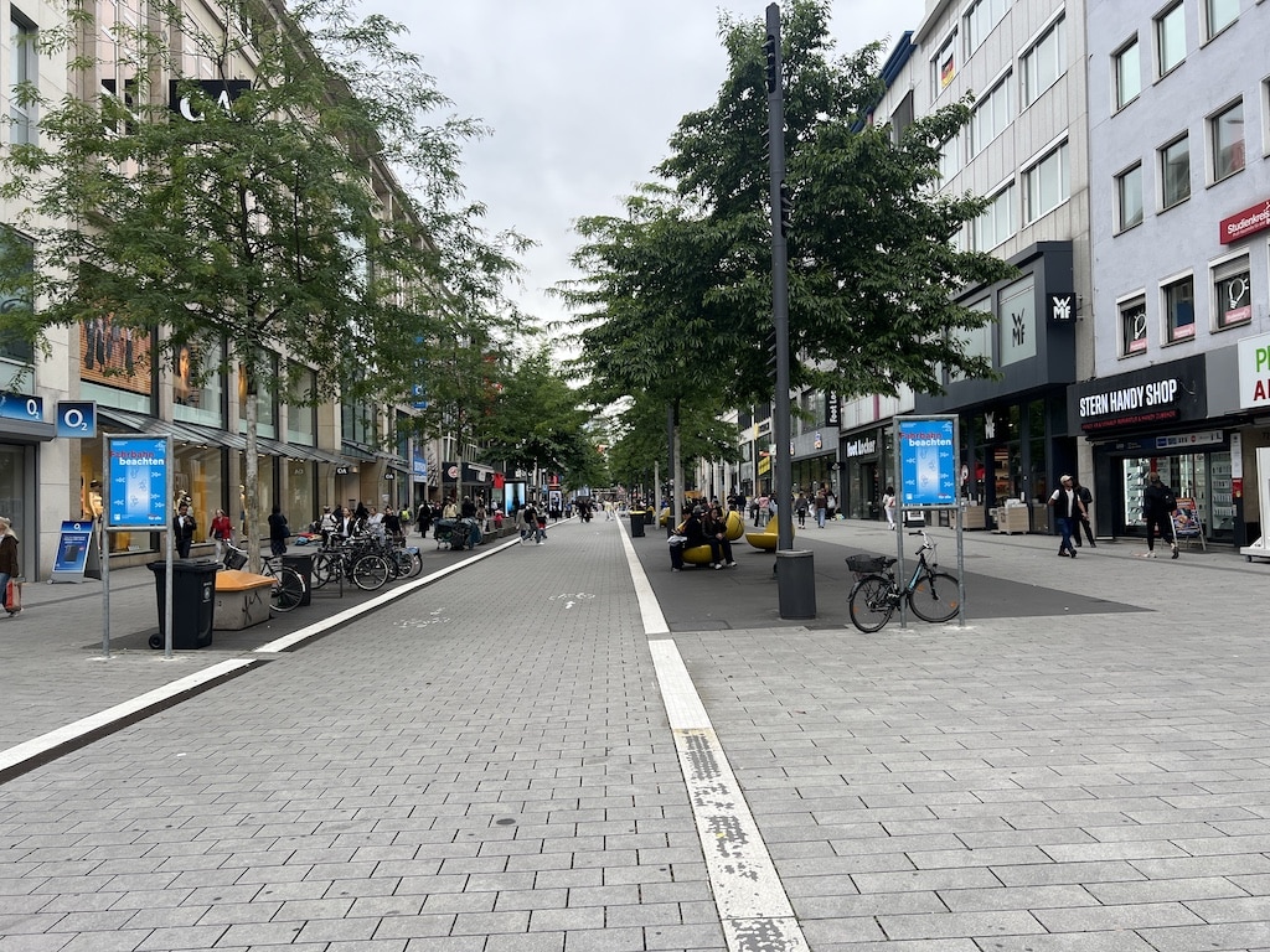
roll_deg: +1.1
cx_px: 635
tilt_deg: +1.4
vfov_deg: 53.1
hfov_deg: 67.3
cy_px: 476
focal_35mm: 26
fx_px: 954
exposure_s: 1/646
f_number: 1.5
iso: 50
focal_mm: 5.7
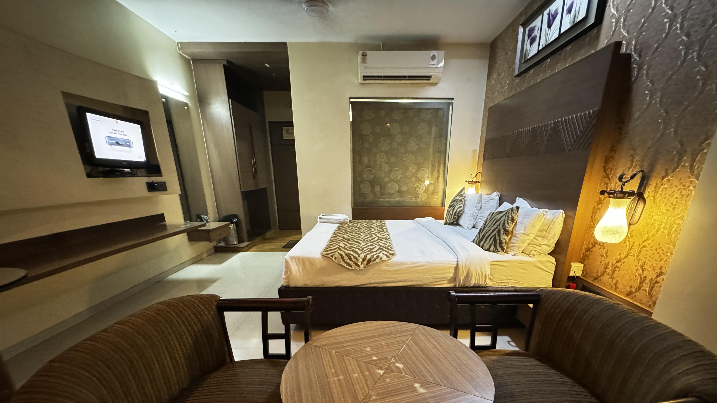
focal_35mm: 16
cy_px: 278
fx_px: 304
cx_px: 372
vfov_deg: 64.8
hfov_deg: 99.3
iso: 1250
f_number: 2.2
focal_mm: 2.22
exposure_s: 1/50
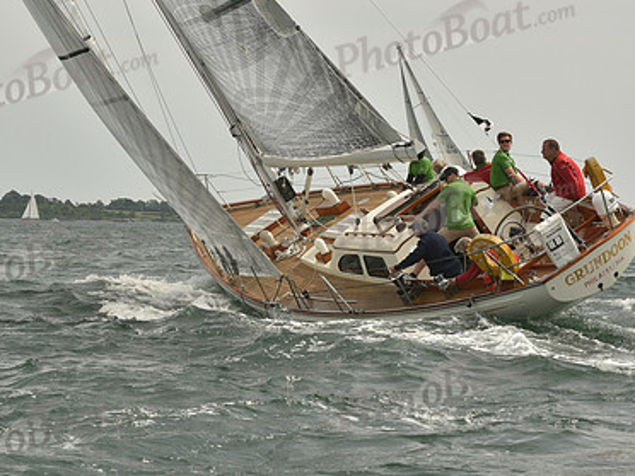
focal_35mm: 105
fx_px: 1926
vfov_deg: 14.1
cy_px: 148
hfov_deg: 18.7
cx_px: 248
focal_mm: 70
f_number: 11
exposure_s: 1/1000
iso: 400
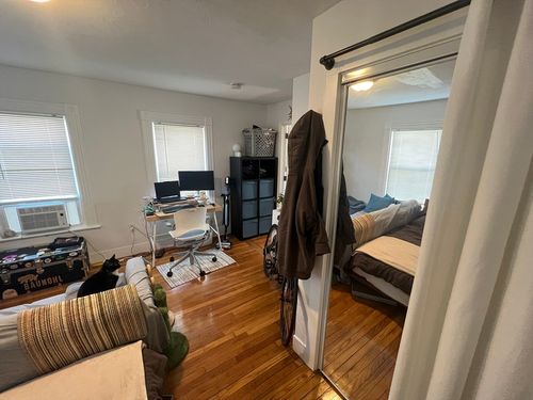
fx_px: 200
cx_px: 266
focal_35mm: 13
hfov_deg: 106.2
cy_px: 200
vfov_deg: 89.9
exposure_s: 1/60
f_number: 1.8
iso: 400
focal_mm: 1.57
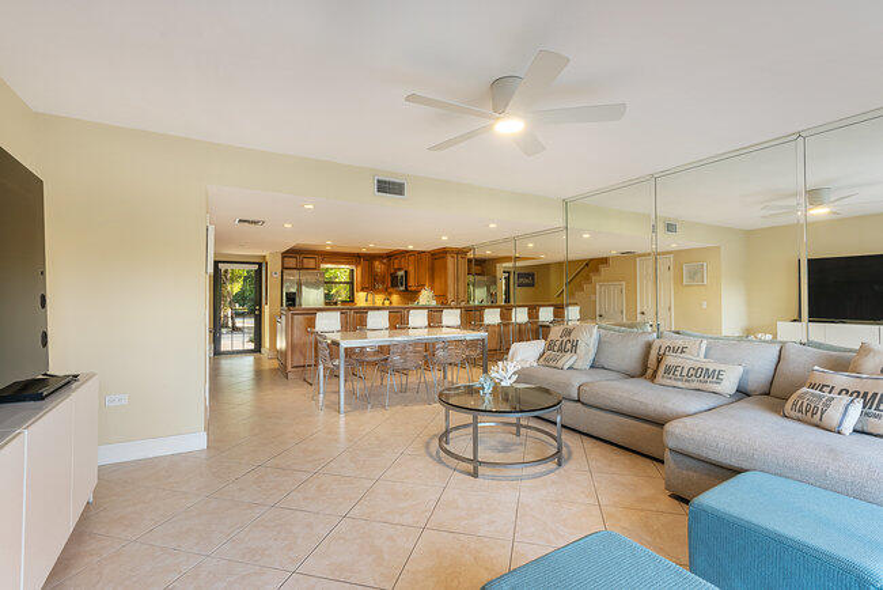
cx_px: 442
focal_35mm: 16
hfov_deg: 96.7
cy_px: 295
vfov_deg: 73.8
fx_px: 393
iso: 100
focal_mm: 16
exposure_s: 1/1.67
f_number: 11
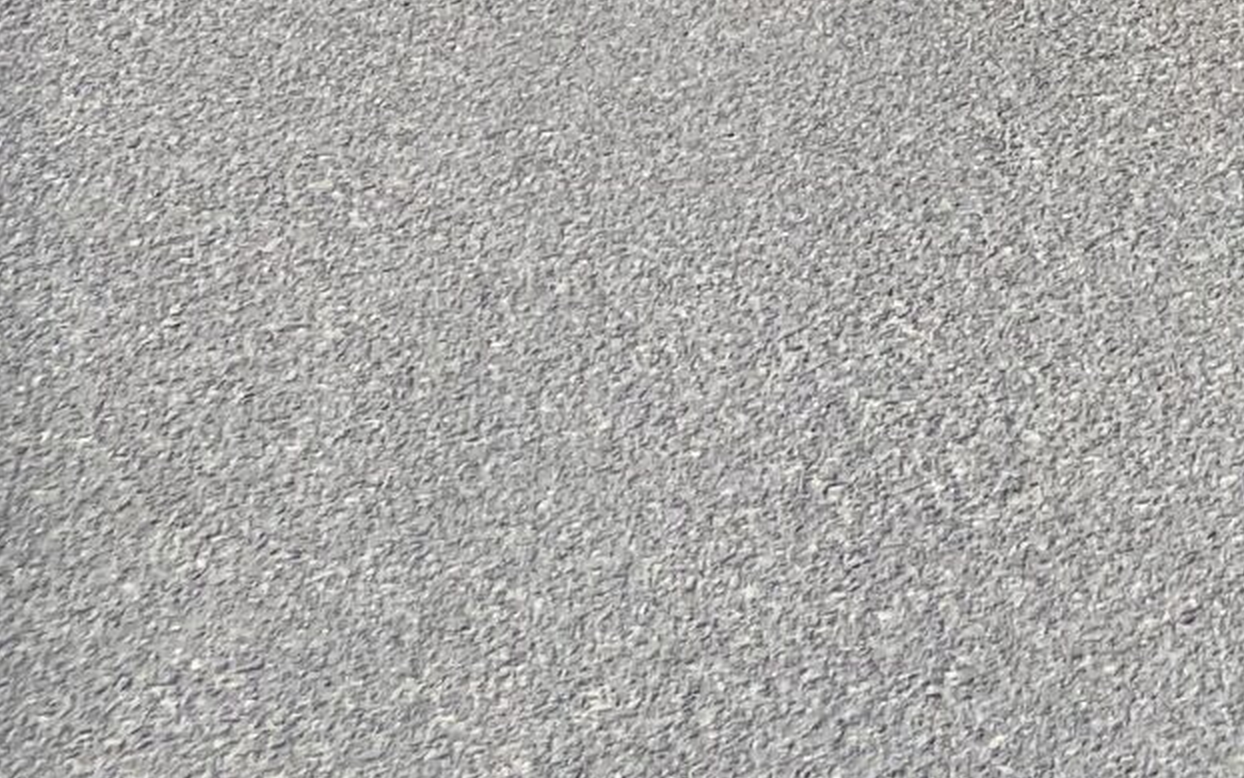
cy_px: -1132
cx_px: 2444
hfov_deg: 8.8
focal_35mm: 227
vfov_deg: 5.6
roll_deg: +0.6
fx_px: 7697
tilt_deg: +0.5
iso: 20
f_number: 2
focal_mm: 6
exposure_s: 1/1653
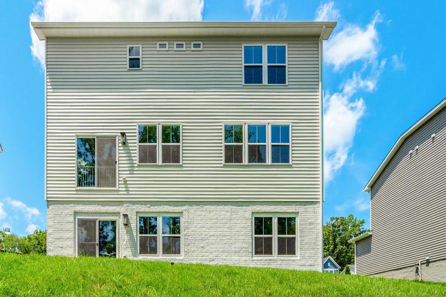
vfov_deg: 61.9
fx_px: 248
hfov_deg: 83.3
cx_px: 187
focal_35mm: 20
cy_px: 153
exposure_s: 1/3200
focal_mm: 16
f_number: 8
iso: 1250
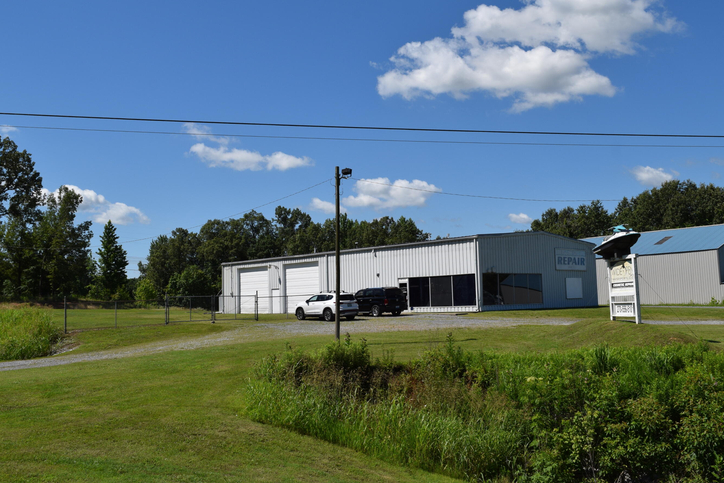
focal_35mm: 36
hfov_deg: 53.7
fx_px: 715
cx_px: 351
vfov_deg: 37.3
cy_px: 218
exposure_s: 1/500
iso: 200
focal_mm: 21
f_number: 11
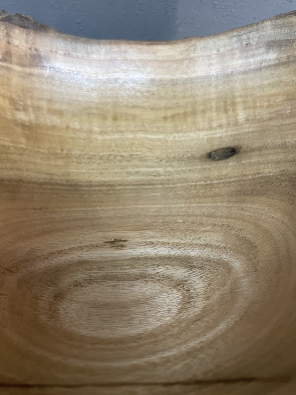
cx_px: 140
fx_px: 319
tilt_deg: -42.3
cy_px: 191
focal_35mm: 28
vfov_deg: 63.4
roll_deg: -0.1
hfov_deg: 49.7
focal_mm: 4.2
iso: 125
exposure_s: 1/50
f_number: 1.6
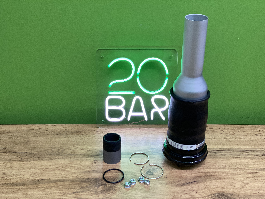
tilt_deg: -28.2
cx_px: 132
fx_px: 398
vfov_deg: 28.0
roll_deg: -0.8
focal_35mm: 52
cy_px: 100
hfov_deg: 36.8
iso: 80
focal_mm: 6
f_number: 2
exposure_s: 1/77
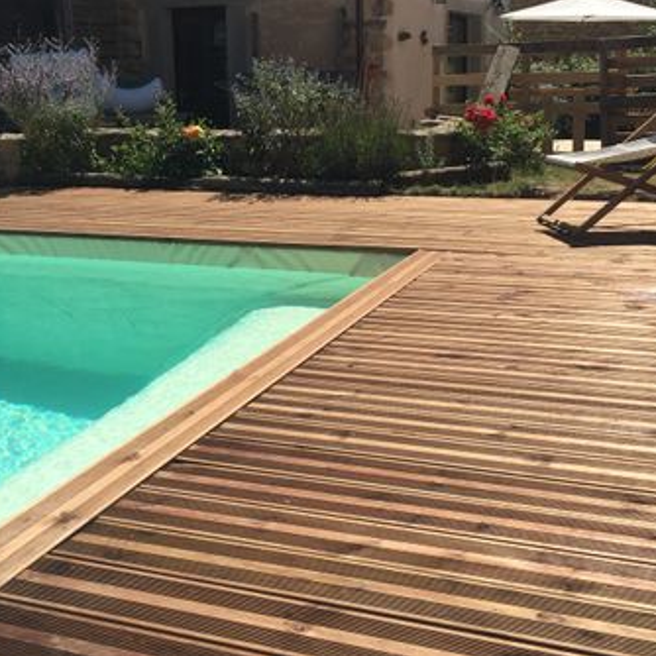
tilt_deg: -7.7
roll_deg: -1.0
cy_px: 216
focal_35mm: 46
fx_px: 986
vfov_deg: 36.4
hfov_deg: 36.8
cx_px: 316
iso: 32
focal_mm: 4.15
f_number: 2.2
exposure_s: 1/2825
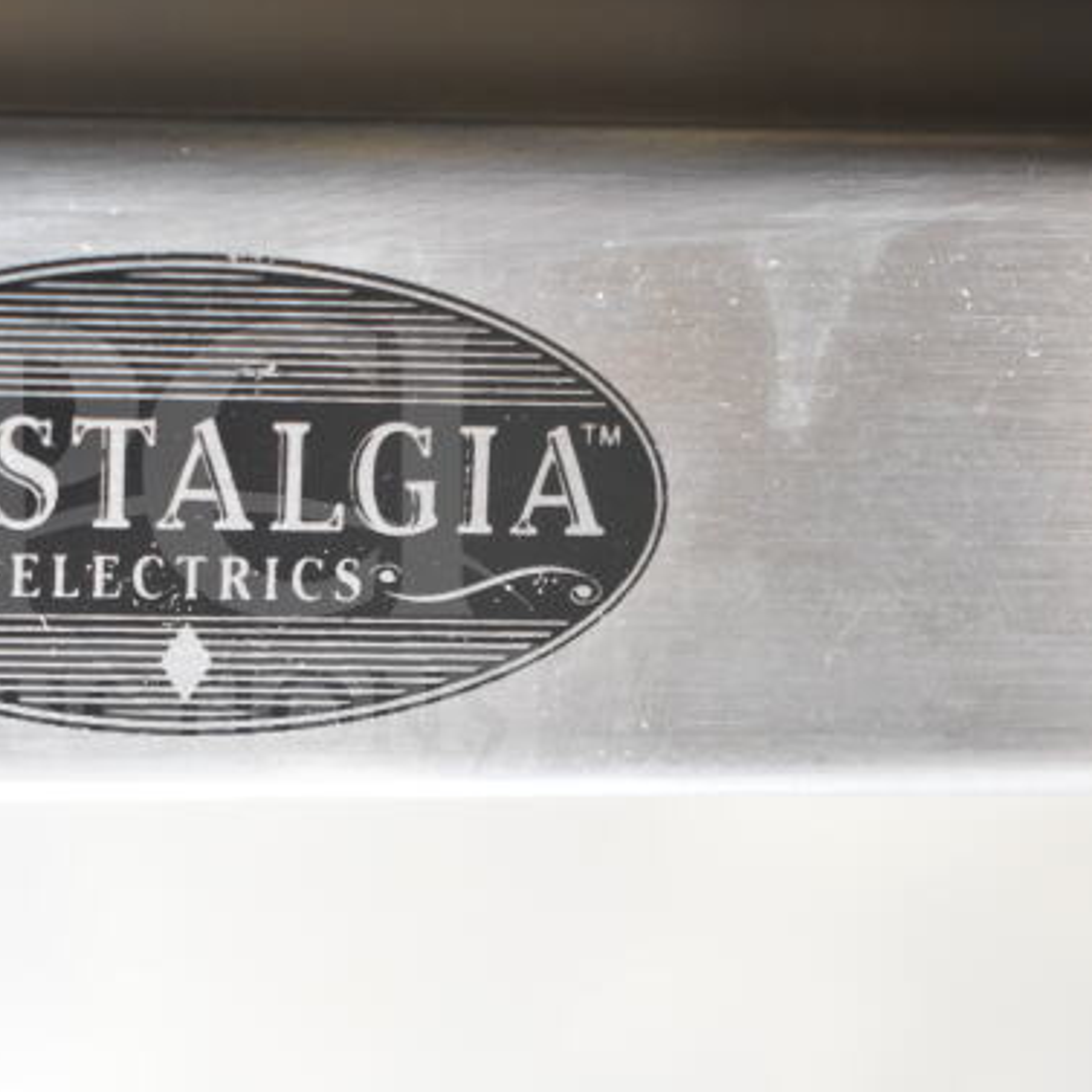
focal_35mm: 99
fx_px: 3533
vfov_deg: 17.6
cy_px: 552
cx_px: 211
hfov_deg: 17.4
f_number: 5.3
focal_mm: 48
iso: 1800
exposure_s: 1/80
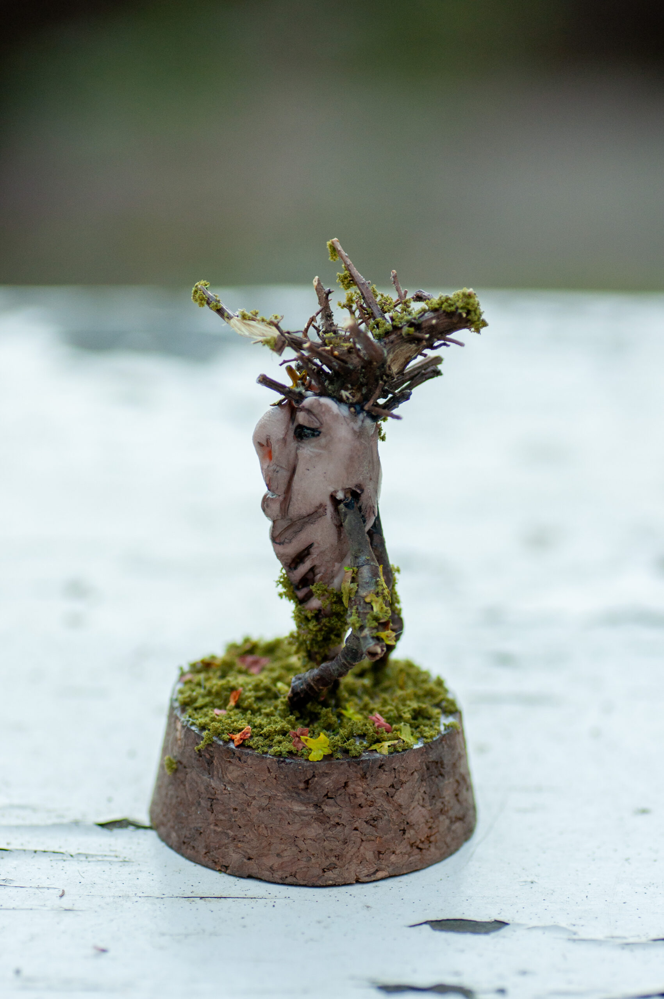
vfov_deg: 15.2
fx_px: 3745
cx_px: 332
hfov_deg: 10.1
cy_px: 500
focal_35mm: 135
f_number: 5
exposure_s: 1/250
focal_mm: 90
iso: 640
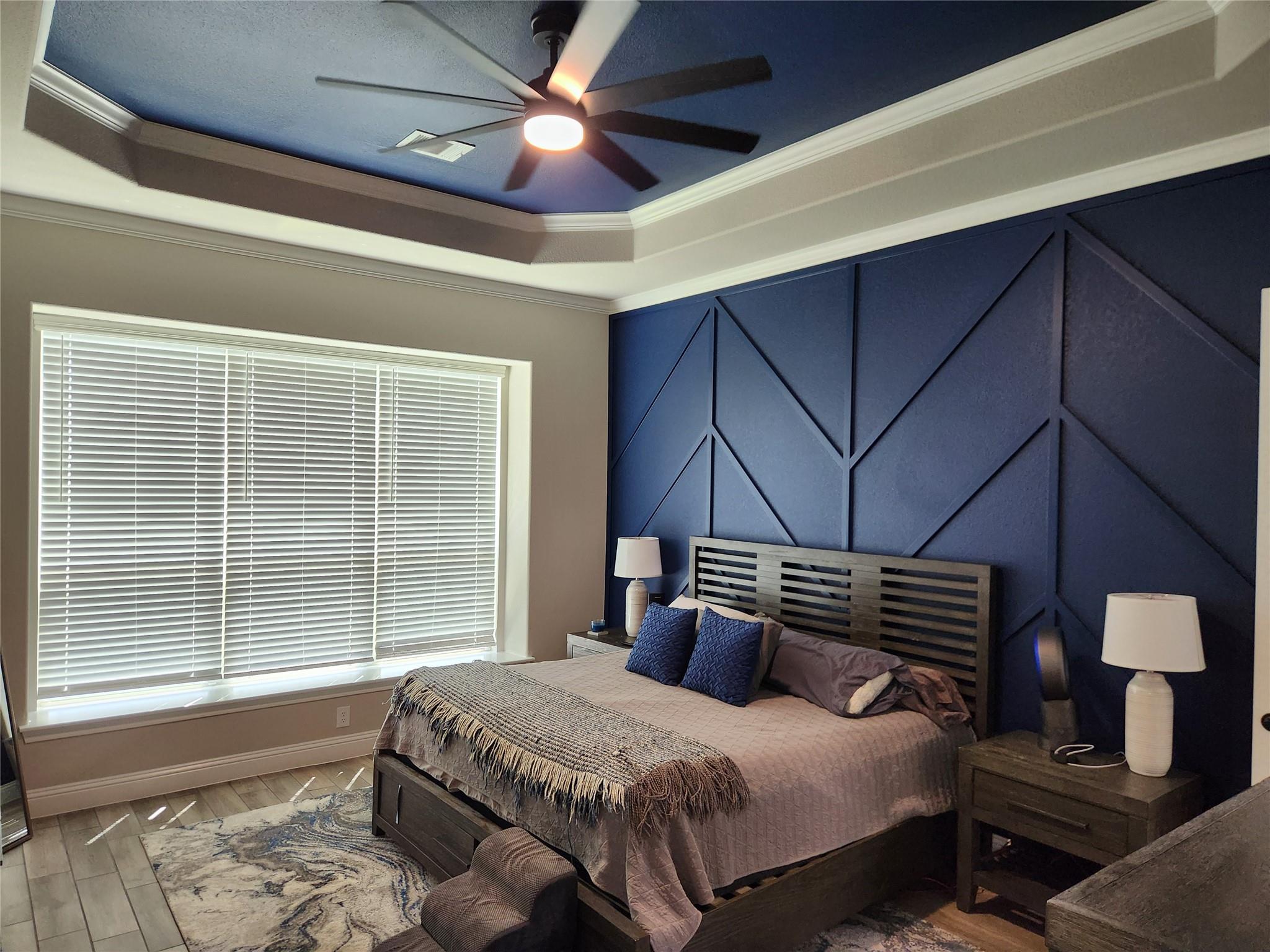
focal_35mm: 23
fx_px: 844
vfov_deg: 58.9
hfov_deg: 73.9
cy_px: 476
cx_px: 635
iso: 250
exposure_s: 1/120
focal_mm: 5.4
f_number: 1.8
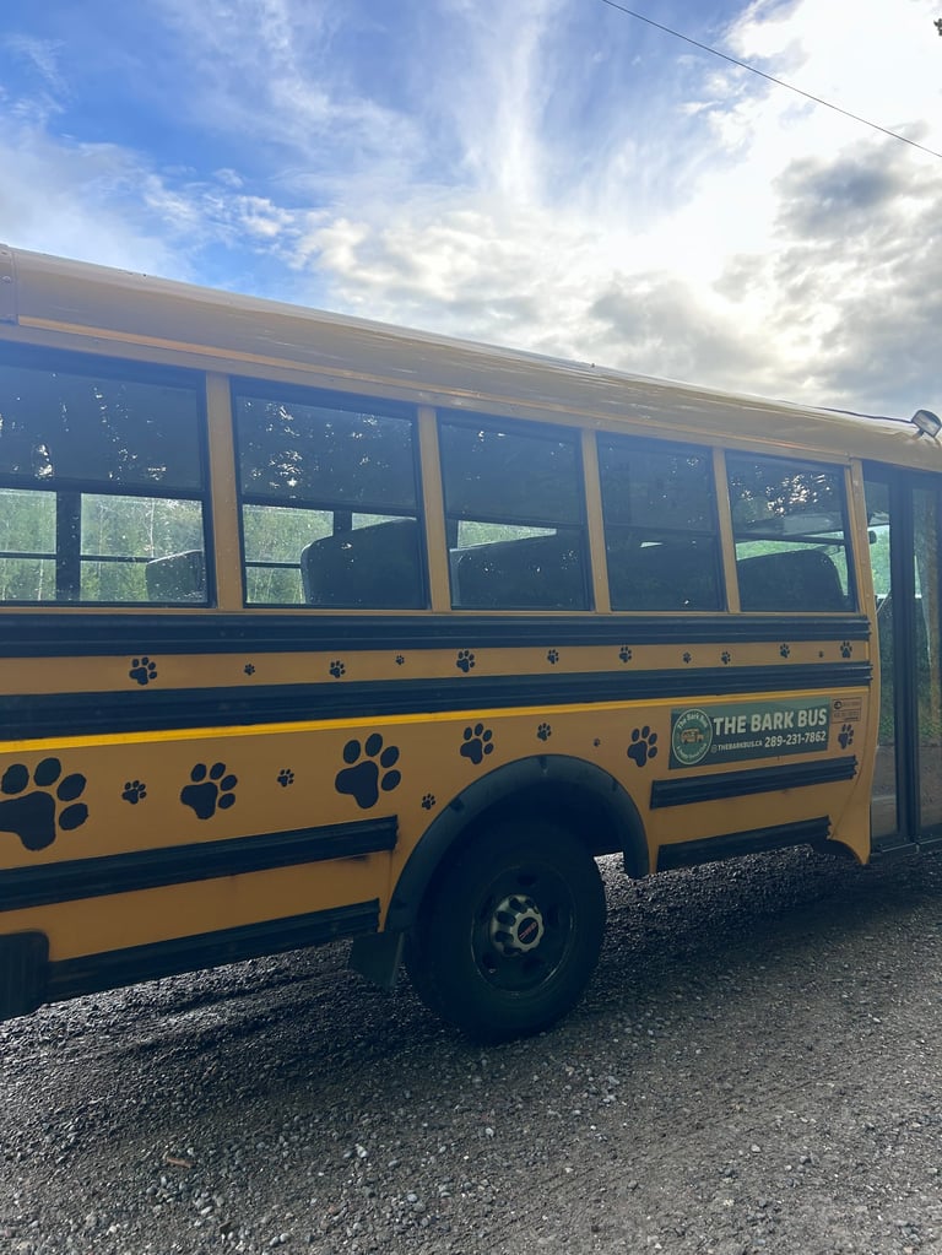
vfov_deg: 67.3
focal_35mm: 26
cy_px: 628
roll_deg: -0.7
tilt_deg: -1.6
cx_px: 471
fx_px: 943
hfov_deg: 53.1
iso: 50
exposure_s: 1/312
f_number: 1.5
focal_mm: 5.7
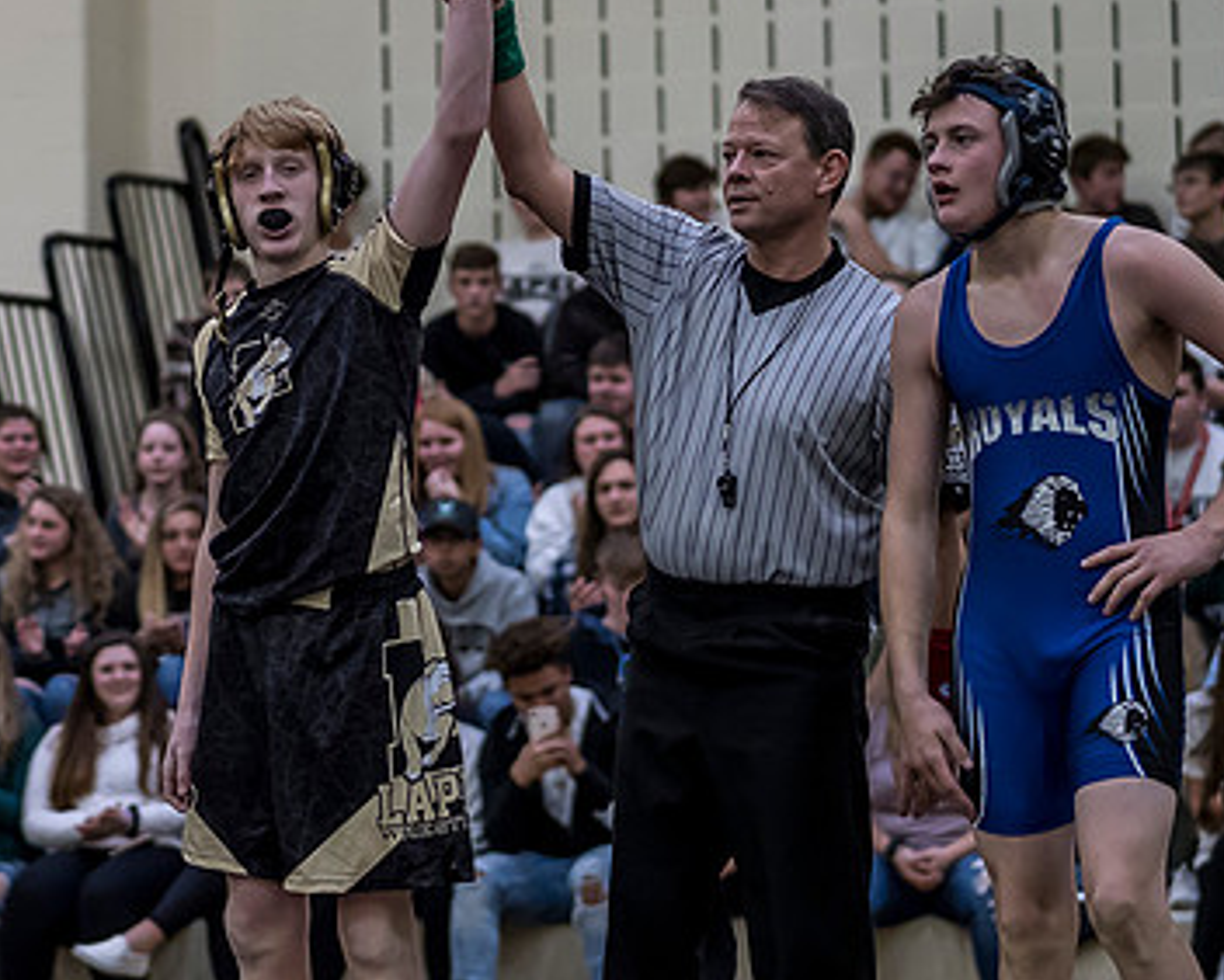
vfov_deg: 8.9
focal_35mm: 174
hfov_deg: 11.1
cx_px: 261
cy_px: 354
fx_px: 6307
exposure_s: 1/1000
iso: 1000
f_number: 1.4
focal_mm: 45
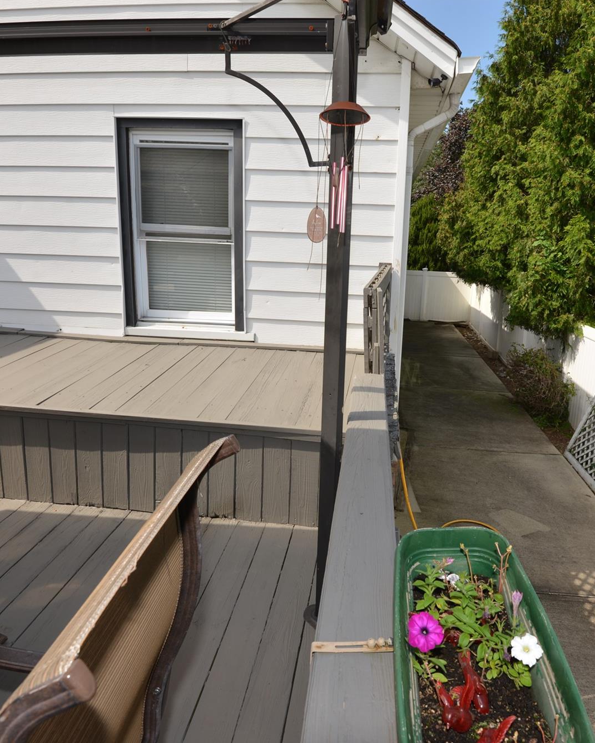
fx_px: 506
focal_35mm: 23
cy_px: 376
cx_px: 346
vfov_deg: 72.6
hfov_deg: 60.5
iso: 100
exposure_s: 1/200
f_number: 10
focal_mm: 16
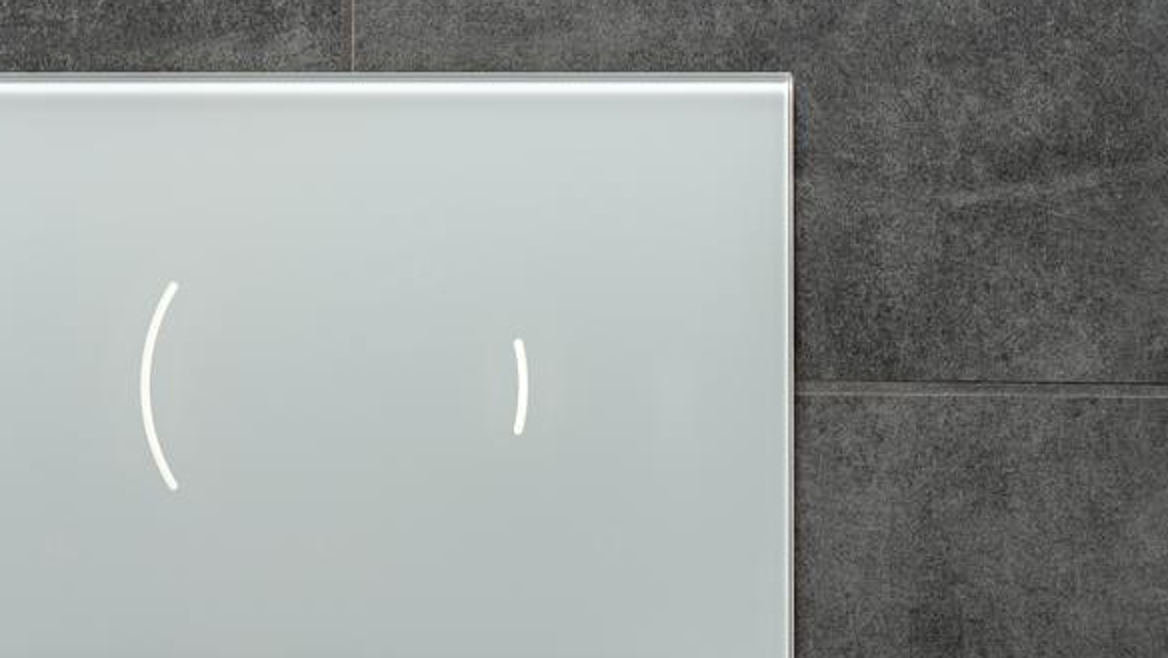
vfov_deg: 10.0
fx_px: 3749
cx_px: 338
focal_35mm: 121
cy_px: 398
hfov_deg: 17.6
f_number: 4
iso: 100
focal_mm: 75
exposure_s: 1/60
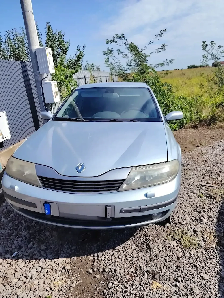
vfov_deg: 71.6
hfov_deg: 56.8
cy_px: 149
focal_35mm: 24
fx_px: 207
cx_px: 112
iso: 100
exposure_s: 1/827
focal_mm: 5.25
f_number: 1.75
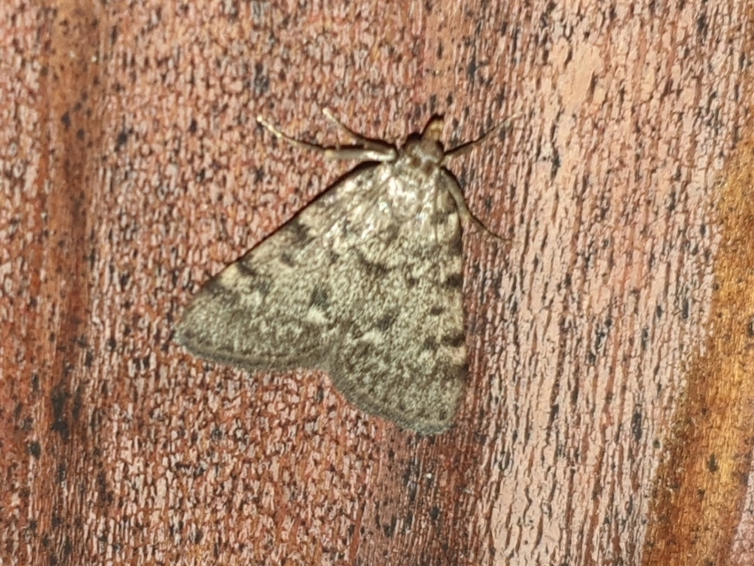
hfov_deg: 67.3
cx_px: 377
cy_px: 283
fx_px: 567
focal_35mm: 26
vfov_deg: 53.1
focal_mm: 4.3
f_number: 1.5
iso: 50
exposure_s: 1/269
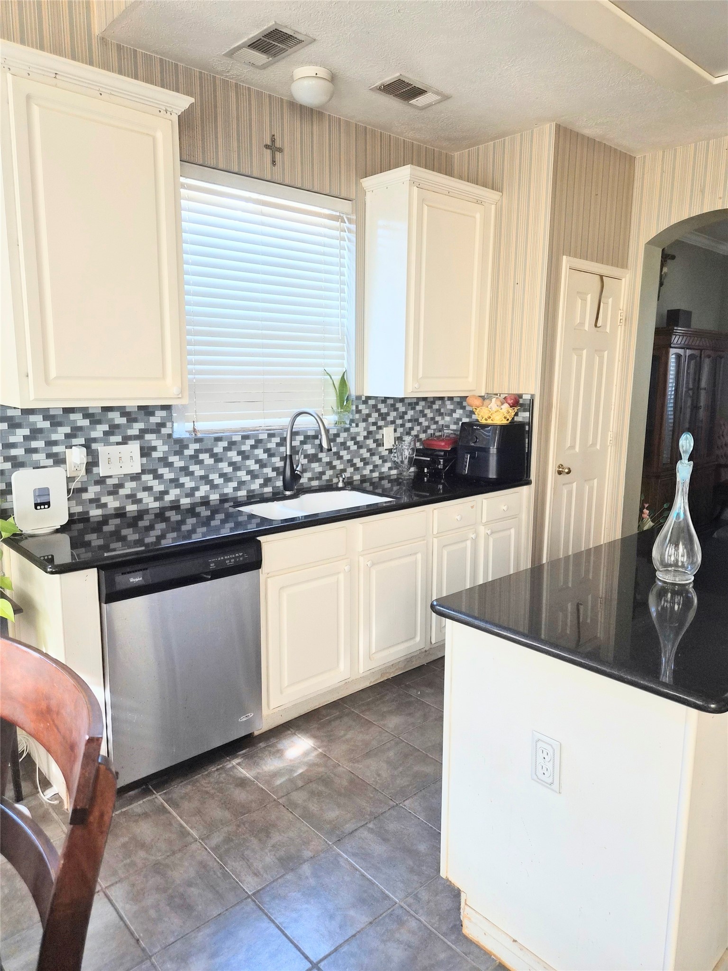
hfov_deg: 58.9
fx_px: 645
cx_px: 364
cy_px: 486
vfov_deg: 73.9
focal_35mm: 23
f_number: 1.8
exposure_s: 1/120
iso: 400
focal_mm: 5.4
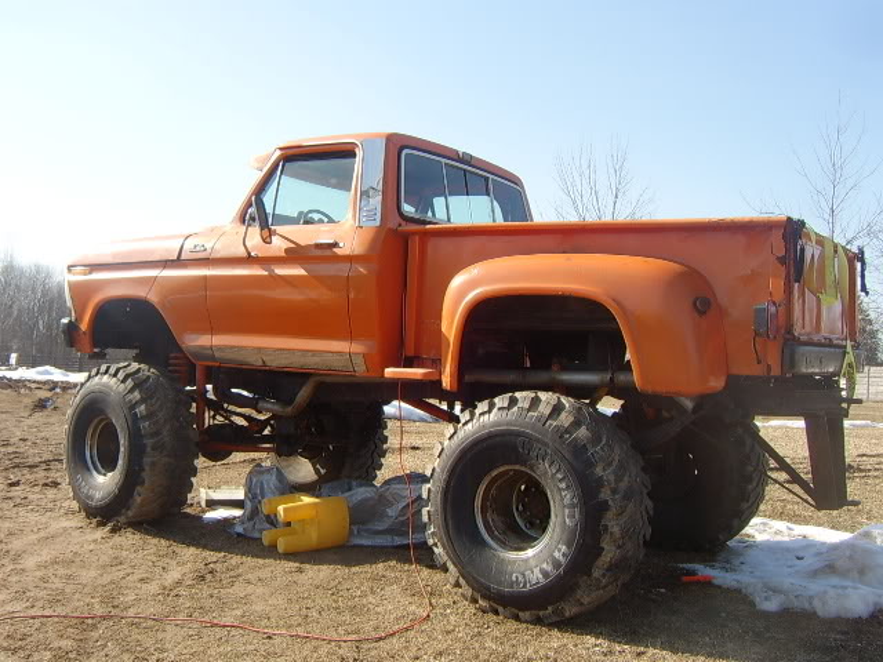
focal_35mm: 31
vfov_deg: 45.4
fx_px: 791
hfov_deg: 58.4
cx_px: 442
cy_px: 331
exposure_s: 1/136
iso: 50
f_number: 5.6
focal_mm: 8.13
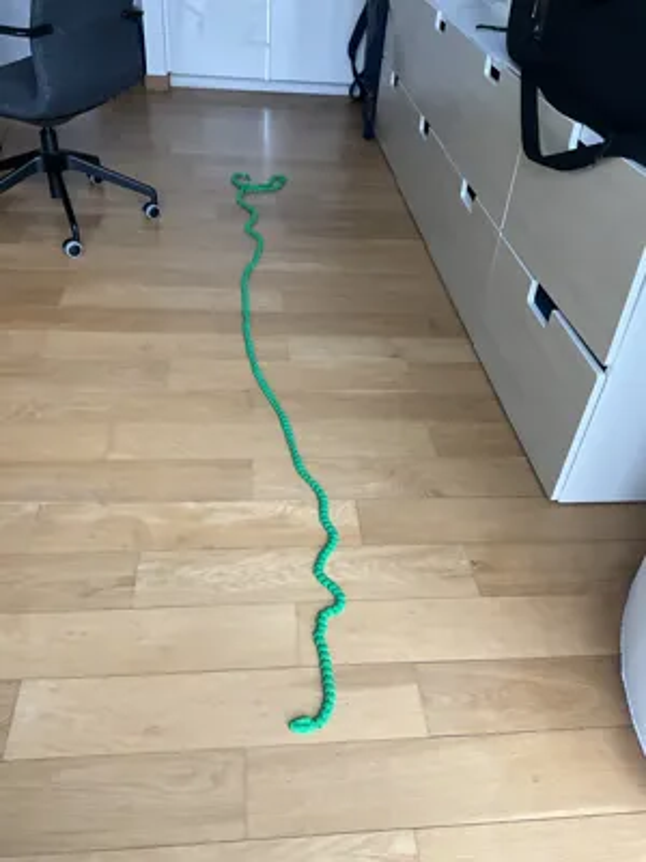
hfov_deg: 48.2
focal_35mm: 29
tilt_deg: -40.6
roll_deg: -5.3
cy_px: 431
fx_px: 722
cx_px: 323
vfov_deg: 61.7
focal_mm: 3
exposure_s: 1/60
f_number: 1.8
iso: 160
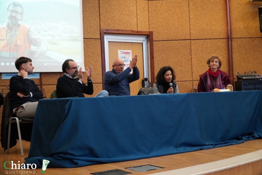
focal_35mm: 50
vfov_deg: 27.3
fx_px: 360
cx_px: 131
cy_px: 88
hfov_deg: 40.0
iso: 2000
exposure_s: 1/160
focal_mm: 33
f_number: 4
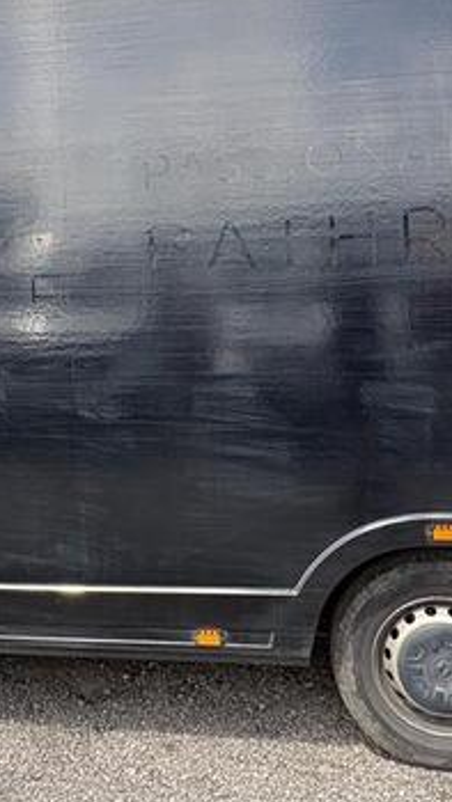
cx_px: 140
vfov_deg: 50.8
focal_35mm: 39
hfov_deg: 30.2
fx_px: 831
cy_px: 275
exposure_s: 1/235
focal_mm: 2.22
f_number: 2.2
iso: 50
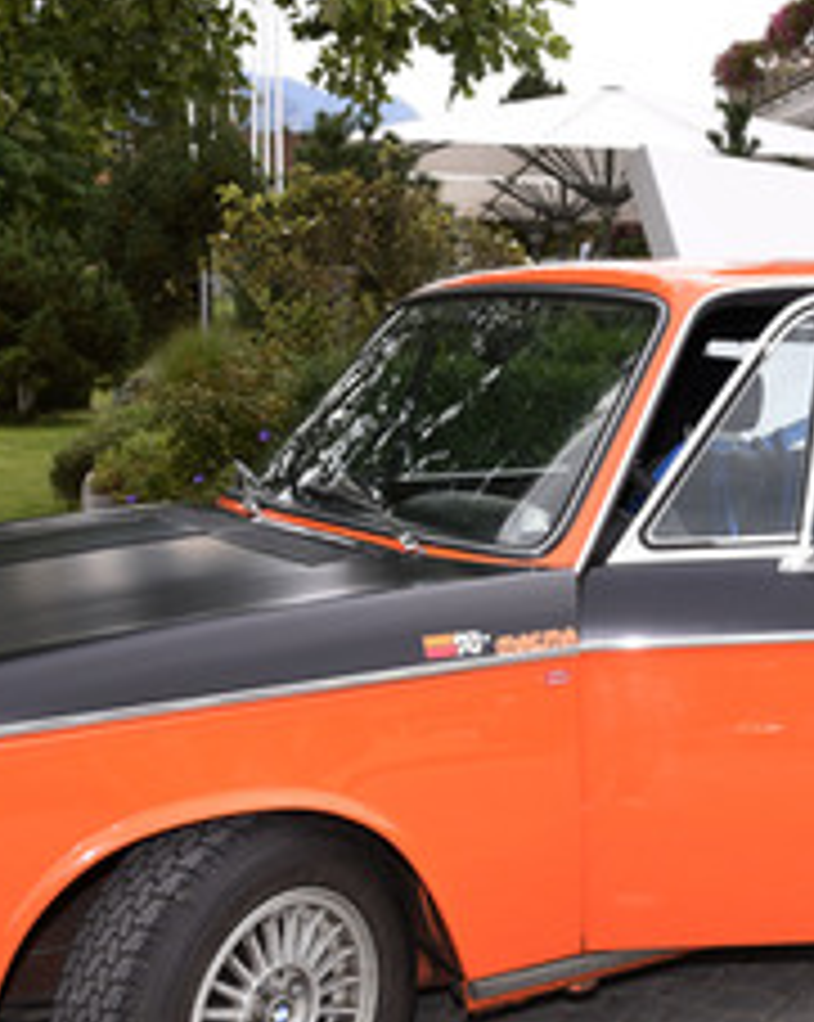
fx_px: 1690
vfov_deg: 33.6
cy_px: 549
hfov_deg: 26.8
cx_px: 587
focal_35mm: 56
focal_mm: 30
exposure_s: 1/100
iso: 200
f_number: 8
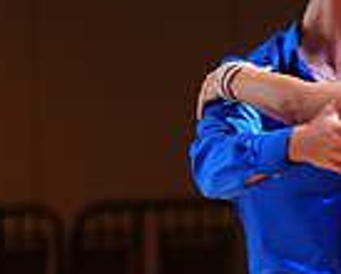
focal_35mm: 773
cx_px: 447
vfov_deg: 2.0
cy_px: 404
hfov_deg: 2.5
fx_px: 7812
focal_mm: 195
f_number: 4
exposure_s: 1/250
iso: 2500
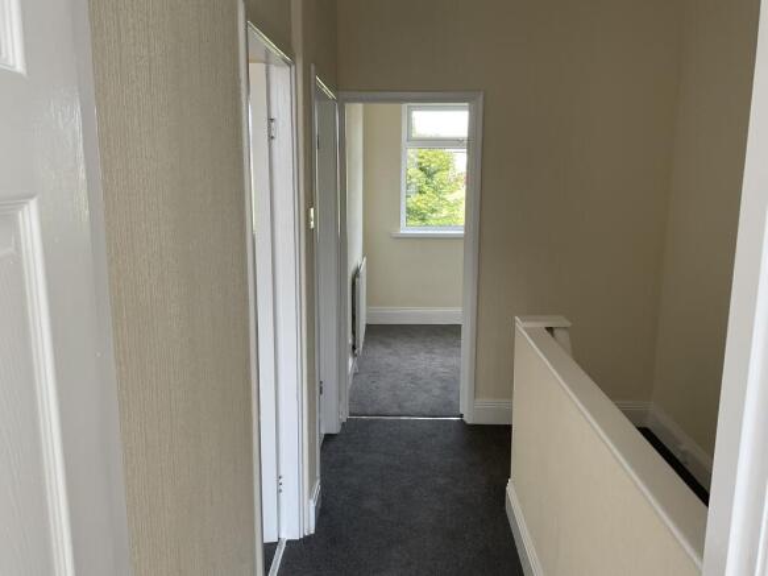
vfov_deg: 48.2
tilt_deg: -9.4
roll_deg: +1.2
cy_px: 288
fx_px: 643
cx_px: 384
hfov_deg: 61.7
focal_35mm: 29
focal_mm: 3
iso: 32
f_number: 1.8
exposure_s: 1/120
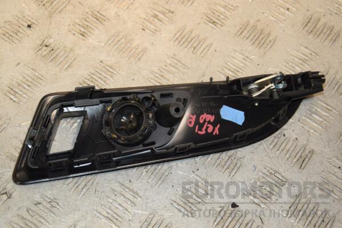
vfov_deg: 17.5
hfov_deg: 26.0
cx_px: 171
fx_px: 741
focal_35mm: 78
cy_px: 114
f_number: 7.1
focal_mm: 52
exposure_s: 1/200
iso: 800
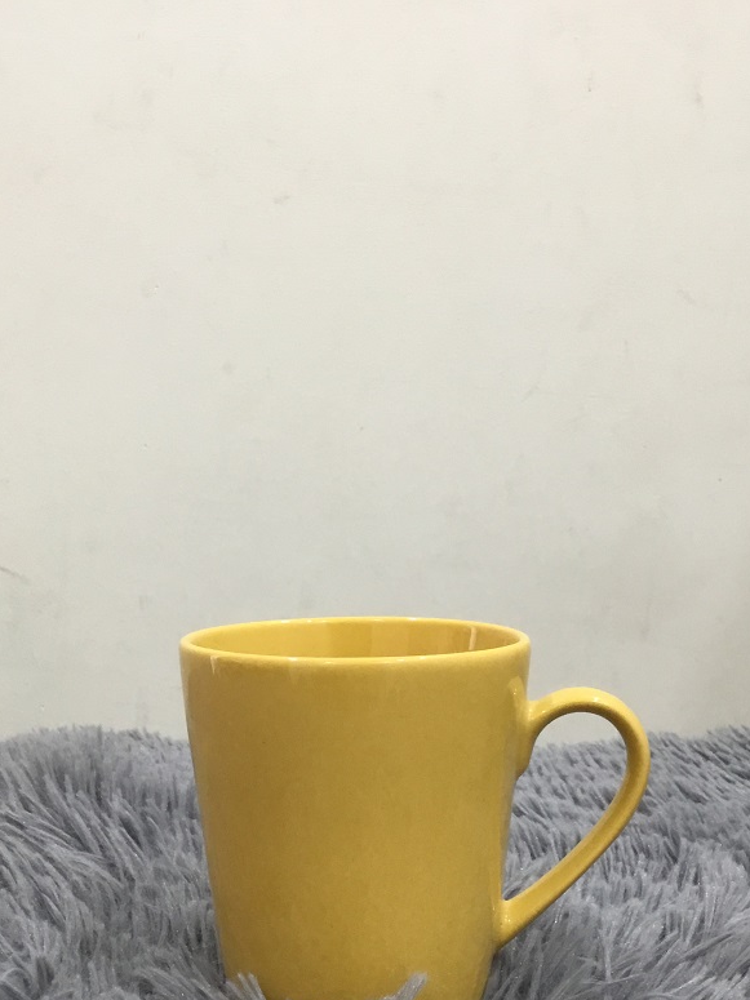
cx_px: 367
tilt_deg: -9.7
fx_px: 1387
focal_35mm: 48
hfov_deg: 30.3
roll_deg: +1.3
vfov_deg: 38.9
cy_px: 711
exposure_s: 1/33
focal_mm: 3.3
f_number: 2.4
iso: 100
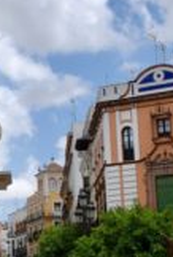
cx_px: -50
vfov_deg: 18.3
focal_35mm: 111
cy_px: 81
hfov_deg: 12.1
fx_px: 795
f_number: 8
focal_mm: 24
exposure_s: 1/250
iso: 100
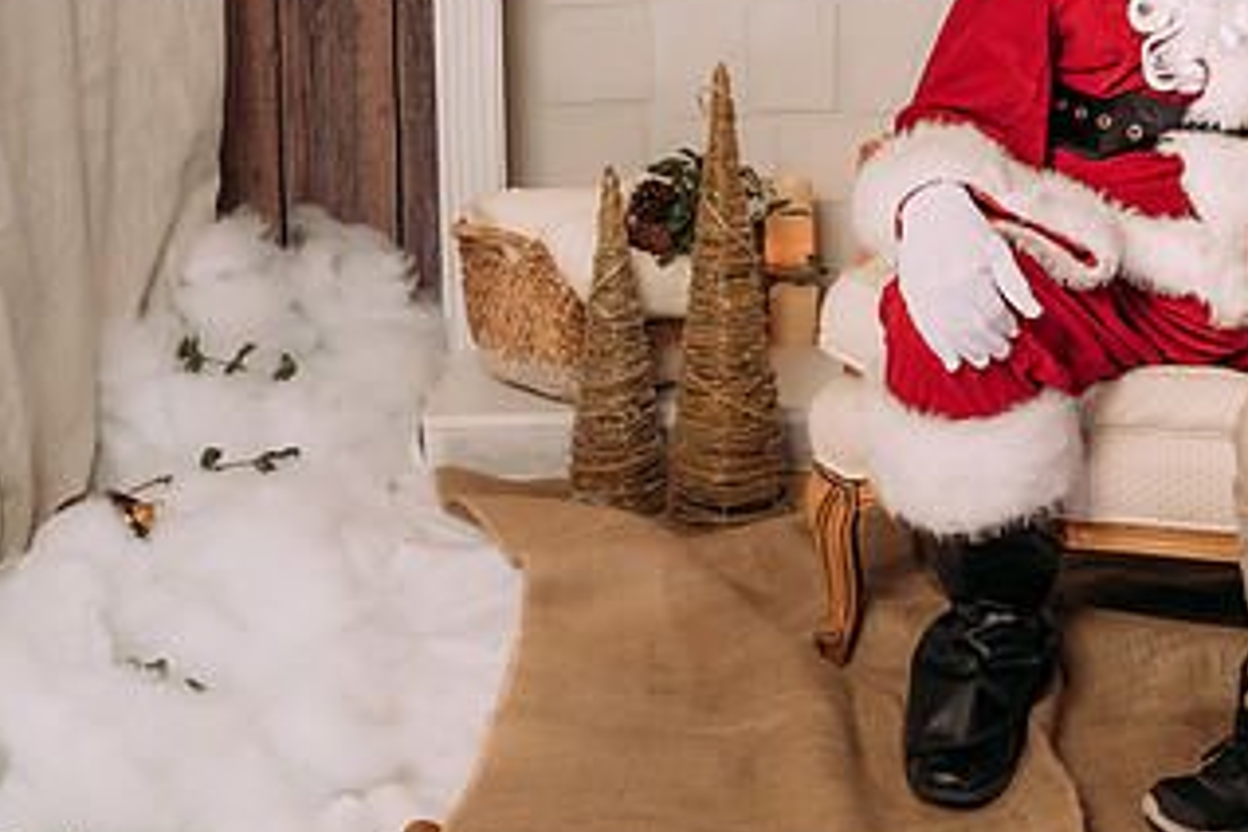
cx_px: 985
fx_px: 2496
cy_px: 93
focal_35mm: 72
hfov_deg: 27.6
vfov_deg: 18.6
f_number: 5.6
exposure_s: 1/100
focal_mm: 35
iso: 100
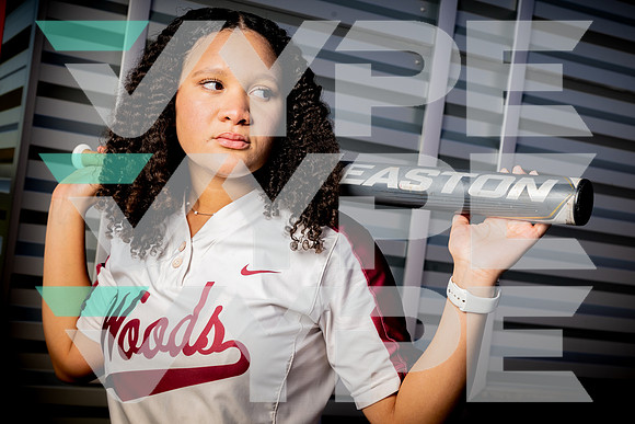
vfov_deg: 24.6
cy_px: 212
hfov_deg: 36.2
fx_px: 970
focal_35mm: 55
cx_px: 318
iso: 125
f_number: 10
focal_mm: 55
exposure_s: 1/250
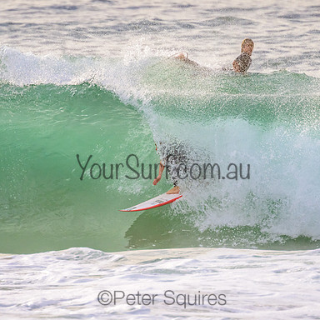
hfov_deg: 2.3
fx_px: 8053
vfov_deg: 2.3
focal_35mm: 770
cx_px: 162
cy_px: 160
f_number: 5.6
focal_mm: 400
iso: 560
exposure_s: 1/2500
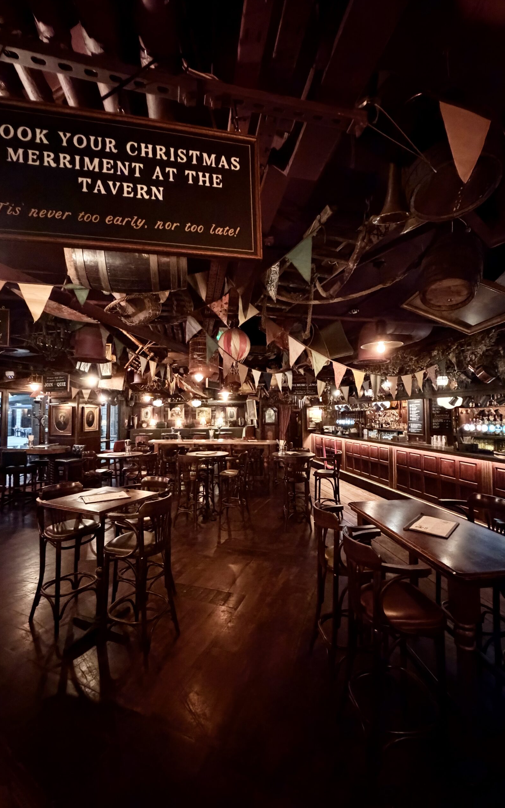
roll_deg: -0.1
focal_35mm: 15
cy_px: 405
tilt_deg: +1.9
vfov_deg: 101.5
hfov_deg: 74.8
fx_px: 330
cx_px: 257
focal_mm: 2.22
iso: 2000
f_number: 2.2
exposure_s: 1/25
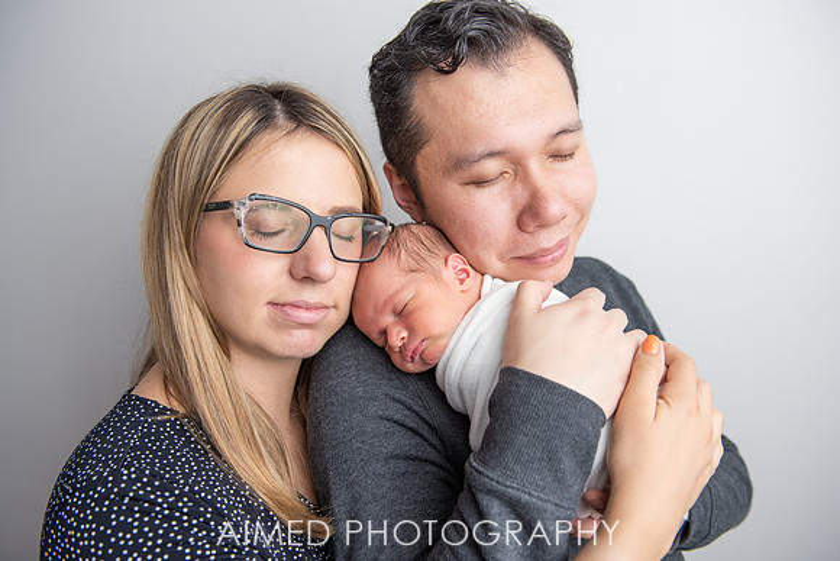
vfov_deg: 42.3
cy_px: 280
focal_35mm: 31
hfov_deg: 60.3
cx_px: 420
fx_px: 723
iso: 320
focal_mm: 31
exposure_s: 1/200
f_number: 3.5
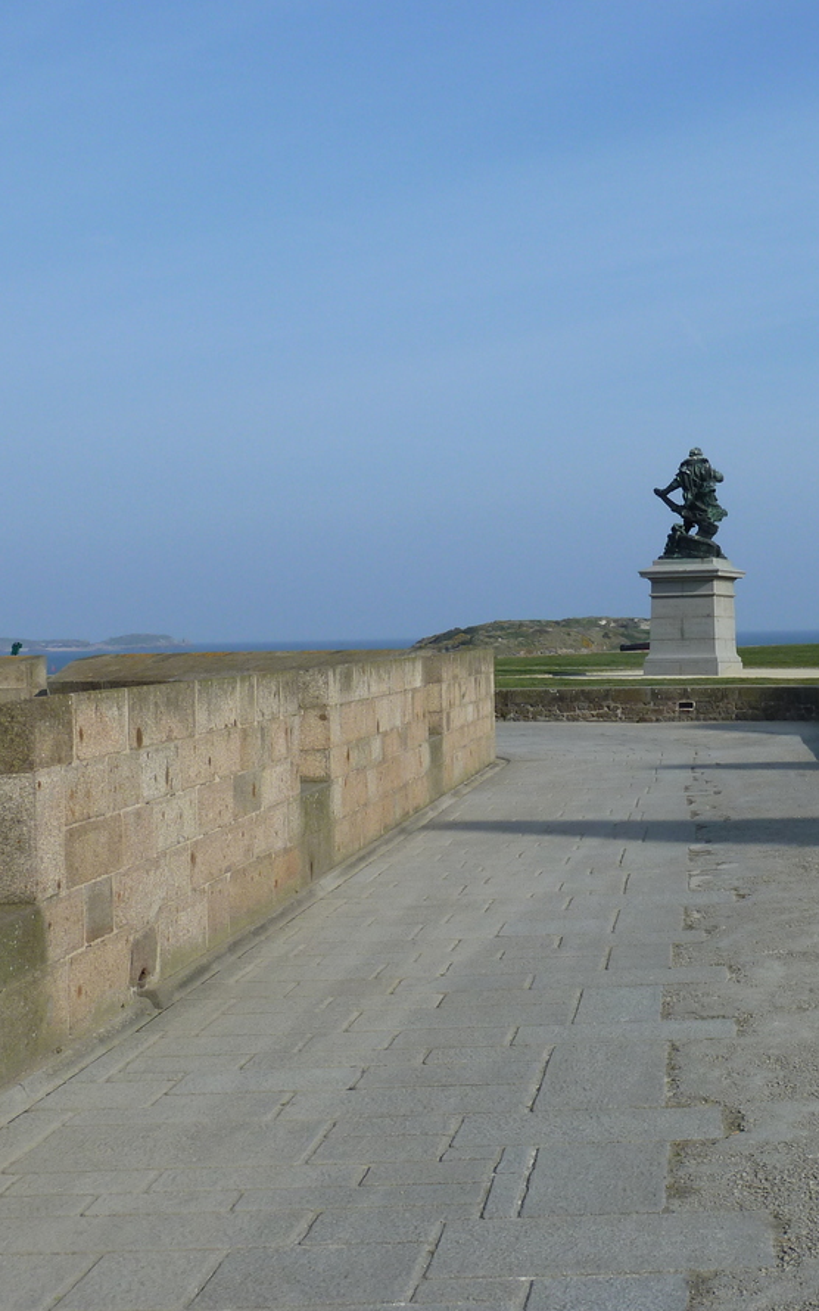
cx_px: 672
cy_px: 654
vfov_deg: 40.3
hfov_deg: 25.3
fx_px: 1786
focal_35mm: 50
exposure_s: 1/500
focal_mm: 5.7
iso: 80
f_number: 5
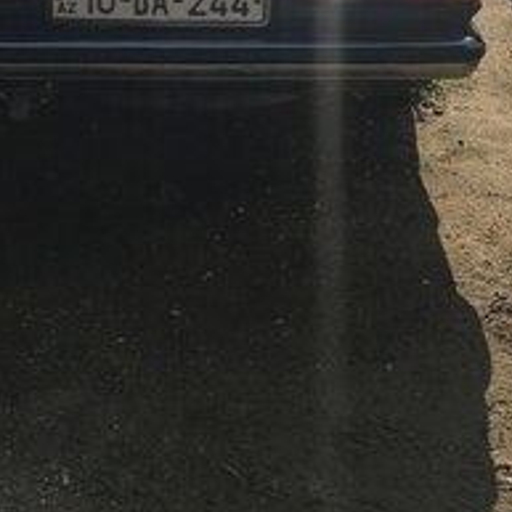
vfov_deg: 24.1
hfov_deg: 26.0
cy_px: -74
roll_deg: -0.4
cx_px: 191
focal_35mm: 66
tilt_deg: -12.1
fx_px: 1104
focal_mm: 4.15
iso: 25
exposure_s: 1/2481
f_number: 2.2
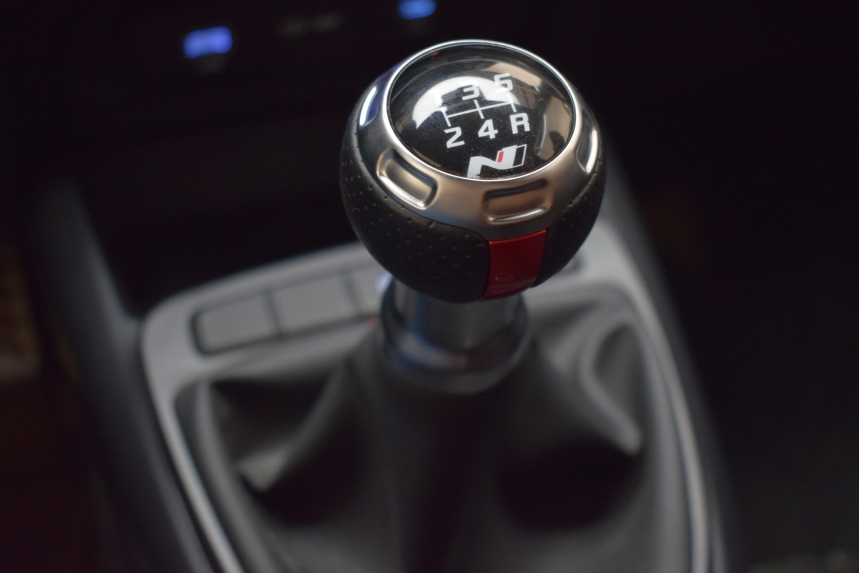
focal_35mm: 51
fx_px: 1217
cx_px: 430
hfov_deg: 38.9
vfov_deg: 26.5
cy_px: 286
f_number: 4.5
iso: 1600
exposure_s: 1/30
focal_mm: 34
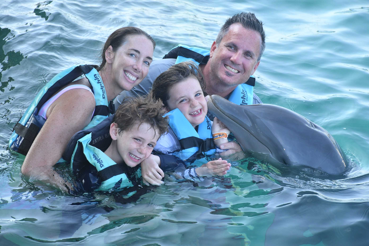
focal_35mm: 157
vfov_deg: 8.7
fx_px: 1609
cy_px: 123
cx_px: 184
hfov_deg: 13.1
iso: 500
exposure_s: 1/320
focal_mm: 105
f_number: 9
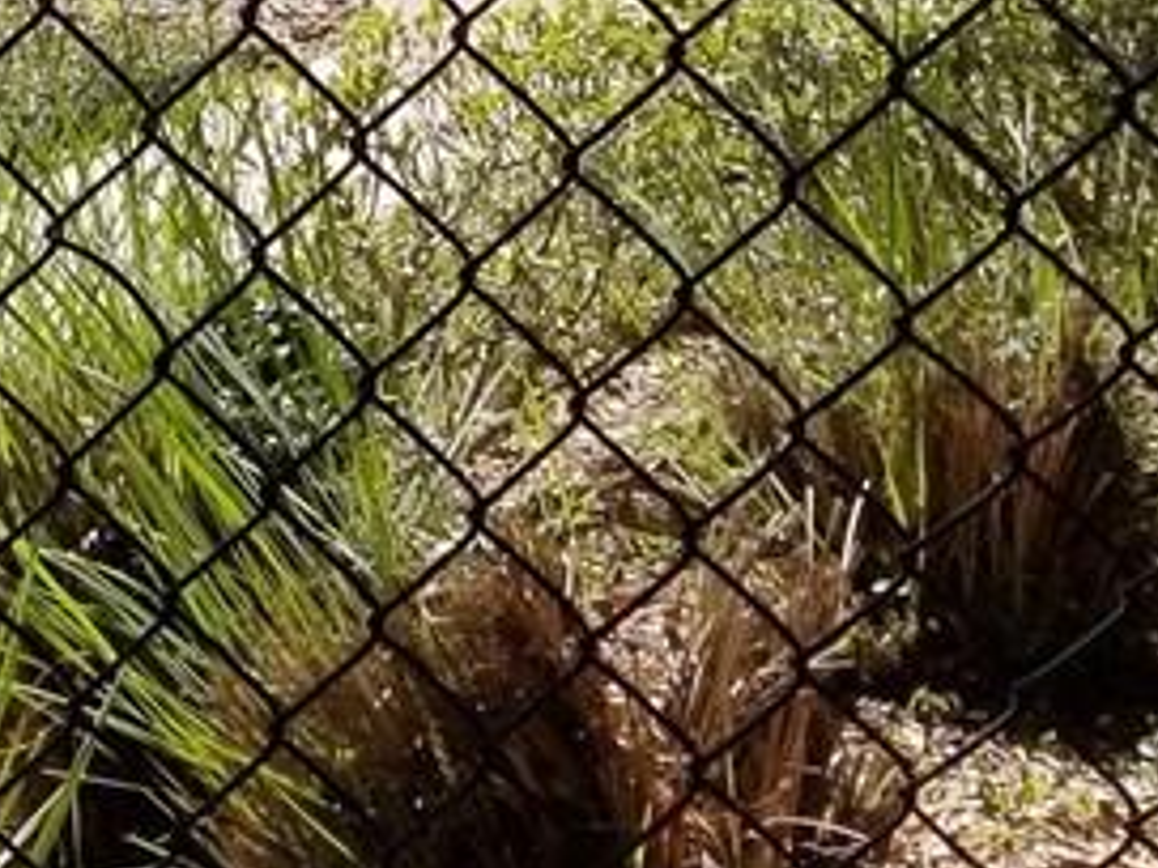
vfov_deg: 9.2
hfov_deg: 11.9
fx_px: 5118
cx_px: -954
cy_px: -787
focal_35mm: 153
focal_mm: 4.3
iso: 50
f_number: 1.7
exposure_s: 1/2404
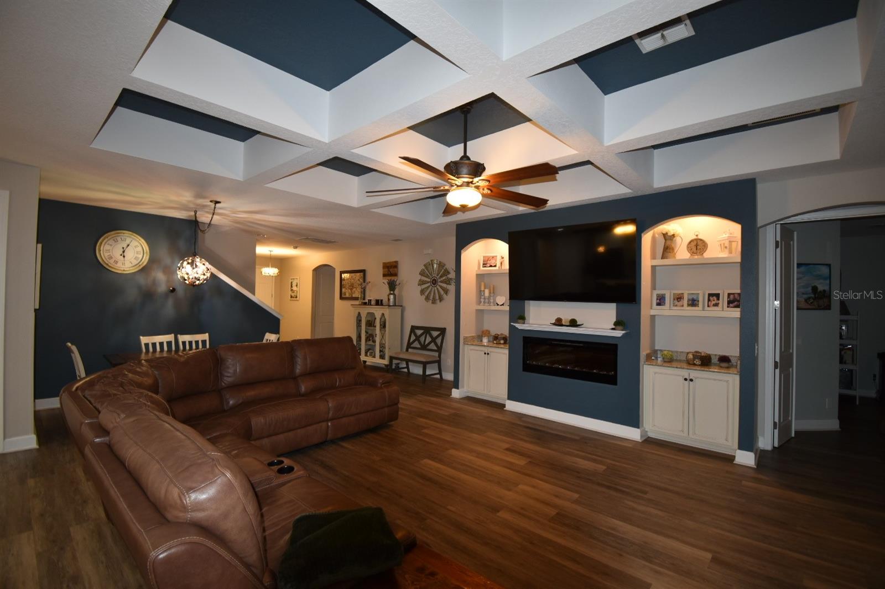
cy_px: 294
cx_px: 442
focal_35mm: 15
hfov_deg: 100.4
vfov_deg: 77.3
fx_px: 369
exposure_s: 1/8
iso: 200
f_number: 4.5
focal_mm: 10
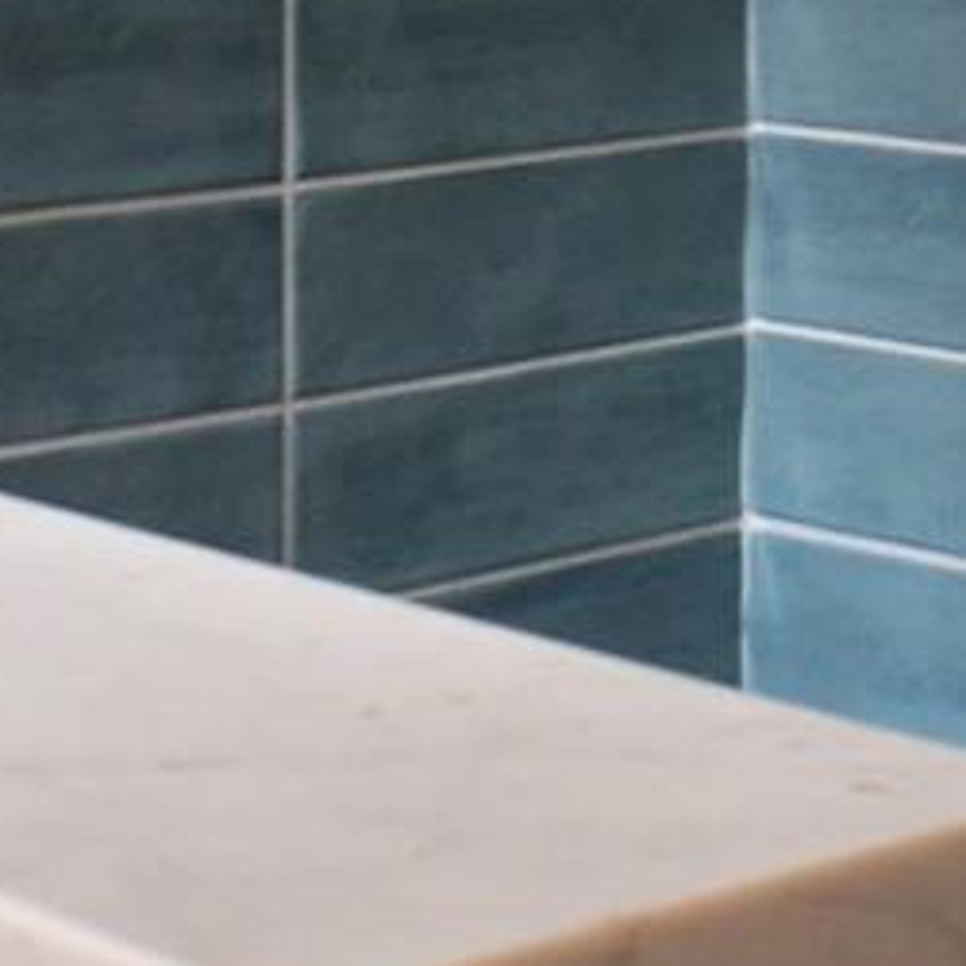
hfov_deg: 13.8
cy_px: -27
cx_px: 496
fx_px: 3978
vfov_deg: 13.6
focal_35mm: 126
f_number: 2.8
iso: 100
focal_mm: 7.54
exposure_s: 1/30
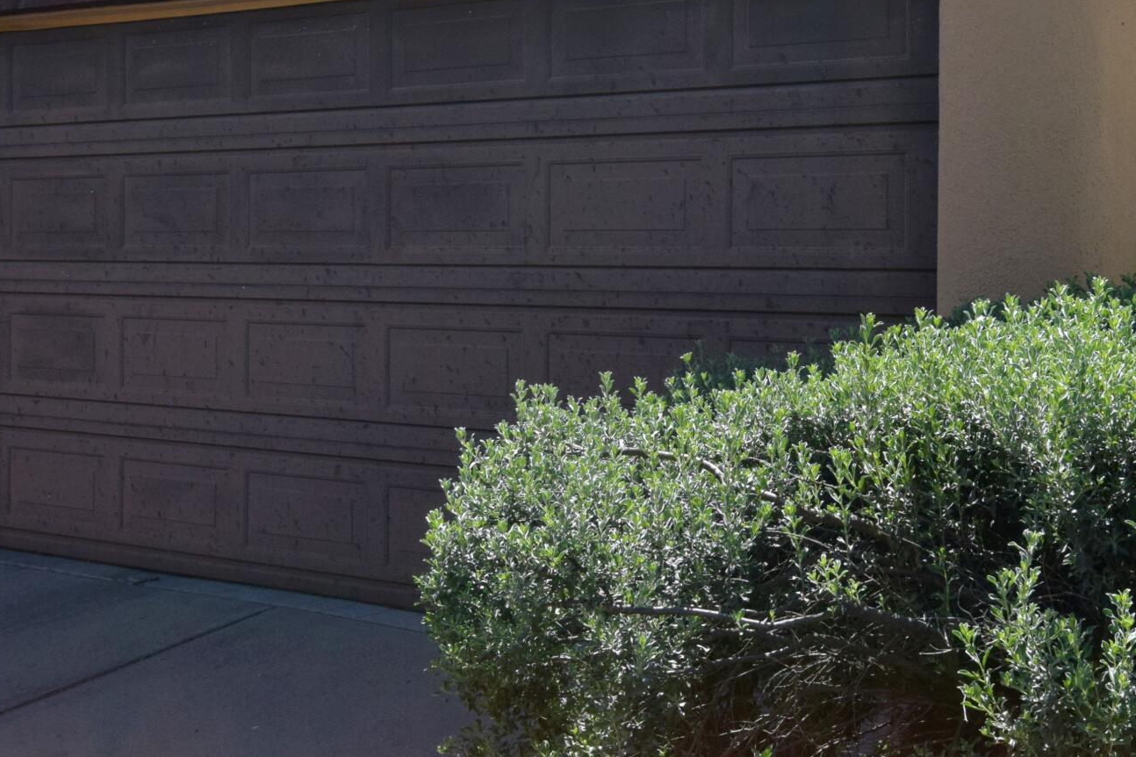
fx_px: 1645
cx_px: 619
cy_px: 263
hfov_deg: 38.1
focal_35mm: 52
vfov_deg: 25.8
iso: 400
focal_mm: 15
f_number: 9
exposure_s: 1/800
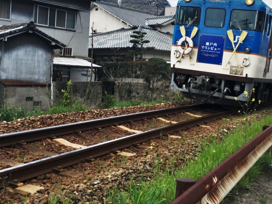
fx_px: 377
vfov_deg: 30.1
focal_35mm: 48
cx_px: 175
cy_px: 73
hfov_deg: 39.3
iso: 25
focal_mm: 4.15
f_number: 2.2
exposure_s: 1/1538
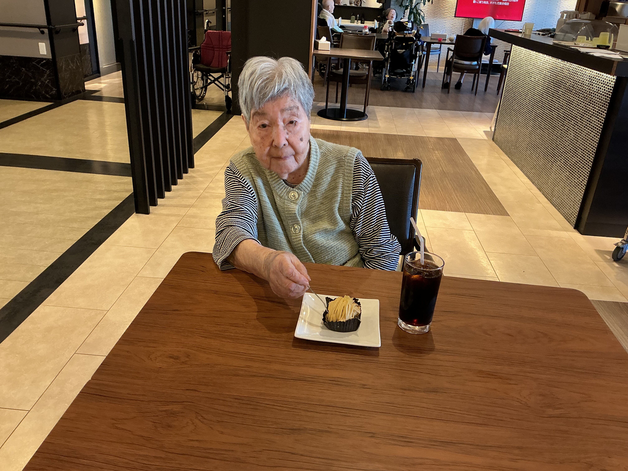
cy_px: 236
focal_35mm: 29
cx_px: 314
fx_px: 526
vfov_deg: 48.2
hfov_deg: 61.7
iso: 125
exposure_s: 1/60
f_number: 1.8
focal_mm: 3
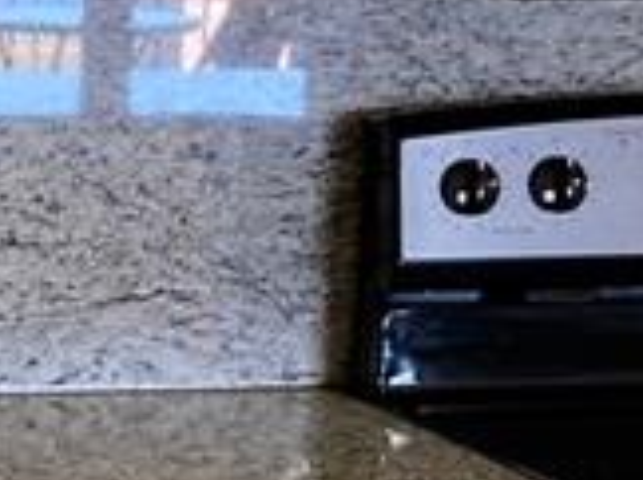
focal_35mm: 177
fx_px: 3283
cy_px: 492
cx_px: -210
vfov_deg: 8.3
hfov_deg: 10.9
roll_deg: -2.1
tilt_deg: -12.2
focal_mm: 3.99
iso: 200
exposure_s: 1/60
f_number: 1.8
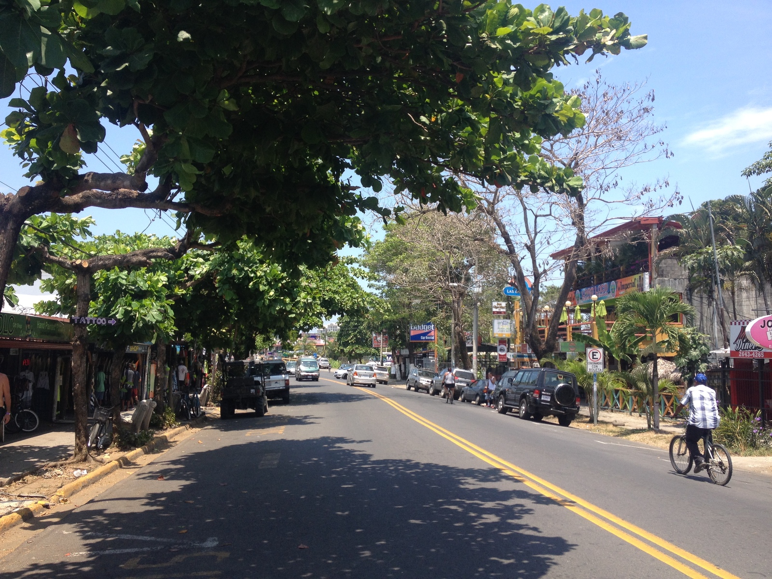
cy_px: 290
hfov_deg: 52.6
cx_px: 386
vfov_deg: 40.7
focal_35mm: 35
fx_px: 781
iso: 50
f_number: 2.4
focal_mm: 4.28
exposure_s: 1/756
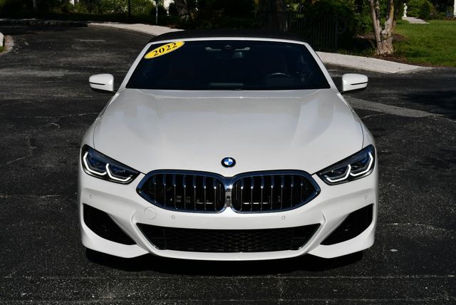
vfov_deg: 21.3
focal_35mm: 64
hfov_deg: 31.4
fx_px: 811
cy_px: 152
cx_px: 228
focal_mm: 32
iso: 100
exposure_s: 1/400
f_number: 10
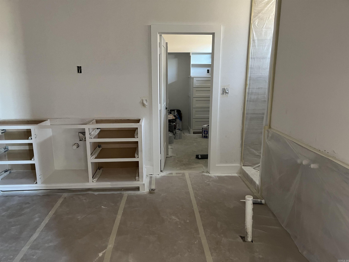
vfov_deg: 53.1
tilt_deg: -14.2
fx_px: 262
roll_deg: +1.2
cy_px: 131
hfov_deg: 67.3
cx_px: 174
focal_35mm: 26
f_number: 1.6
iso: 500
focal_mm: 5.1
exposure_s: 1/41
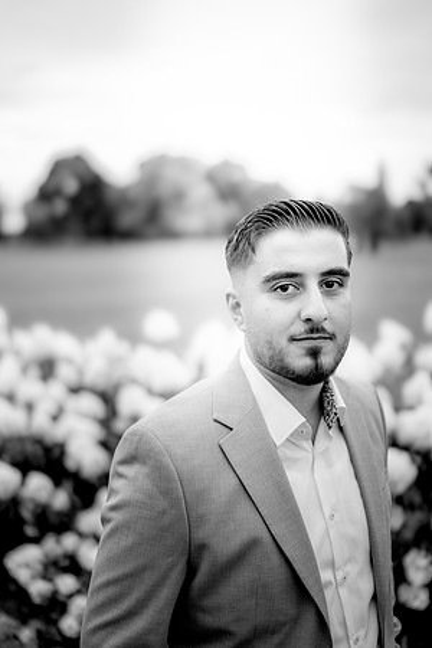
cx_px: 216
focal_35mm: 35
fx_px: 630
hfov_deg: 37.9
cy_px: 324
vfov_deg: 54.4
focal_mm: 35
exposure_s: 1/3200
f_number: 1.2
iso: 200
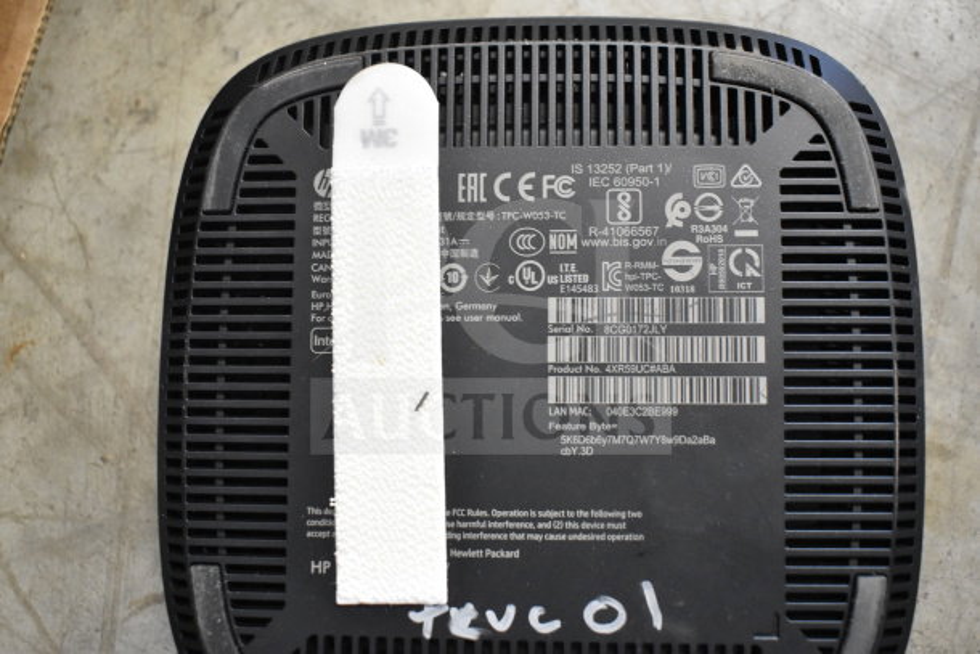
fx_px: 1021
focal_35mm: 38
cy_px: 327
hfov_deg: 51.3
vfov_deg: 35.5
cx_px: 490
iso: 3600
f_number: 4
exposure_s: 1/40
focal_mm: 25
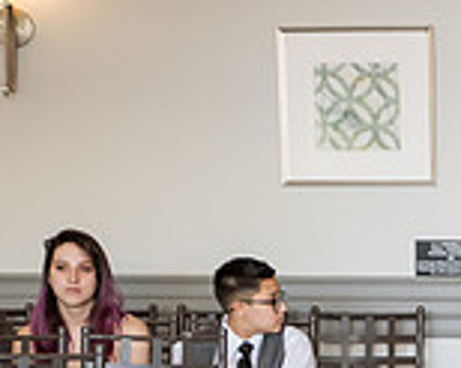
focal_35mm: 169
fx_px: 2304
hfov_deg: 10.9
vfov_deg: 9.0
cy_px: 486
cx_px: 718
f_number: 2.8
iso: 500
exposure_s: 1/200
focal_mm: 45
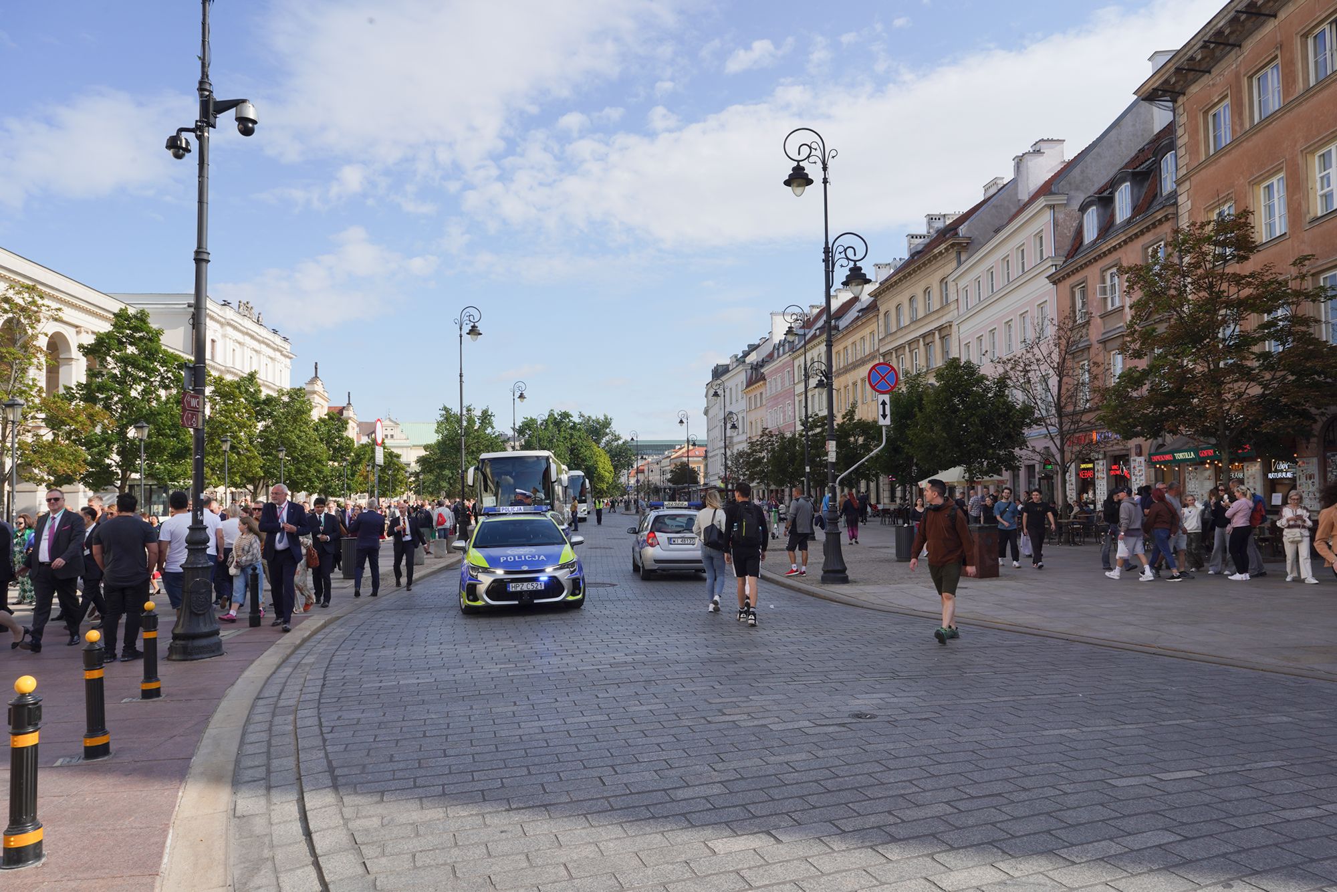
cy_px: 446
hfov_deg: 73.7
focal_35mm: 24
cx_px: 668
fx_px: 891
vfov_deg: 53.1
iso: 100
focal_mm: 24
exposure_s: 1/100
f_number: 16
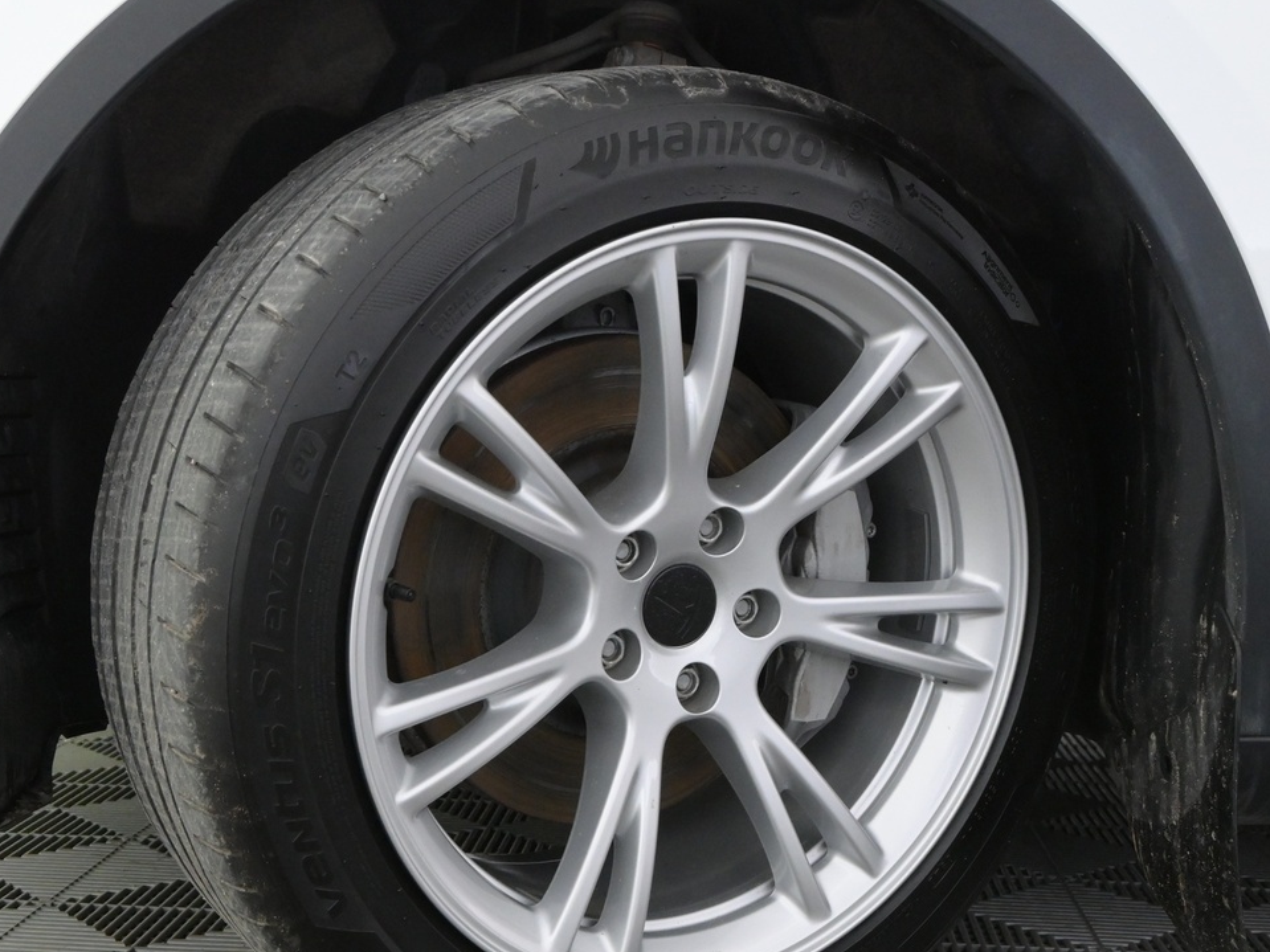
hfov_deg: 36.6
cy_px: 551
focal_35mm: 52
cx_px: 632
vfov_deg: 27.8
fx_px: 1922
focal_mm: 21.5
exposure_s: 1/100
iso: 2500
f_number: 5
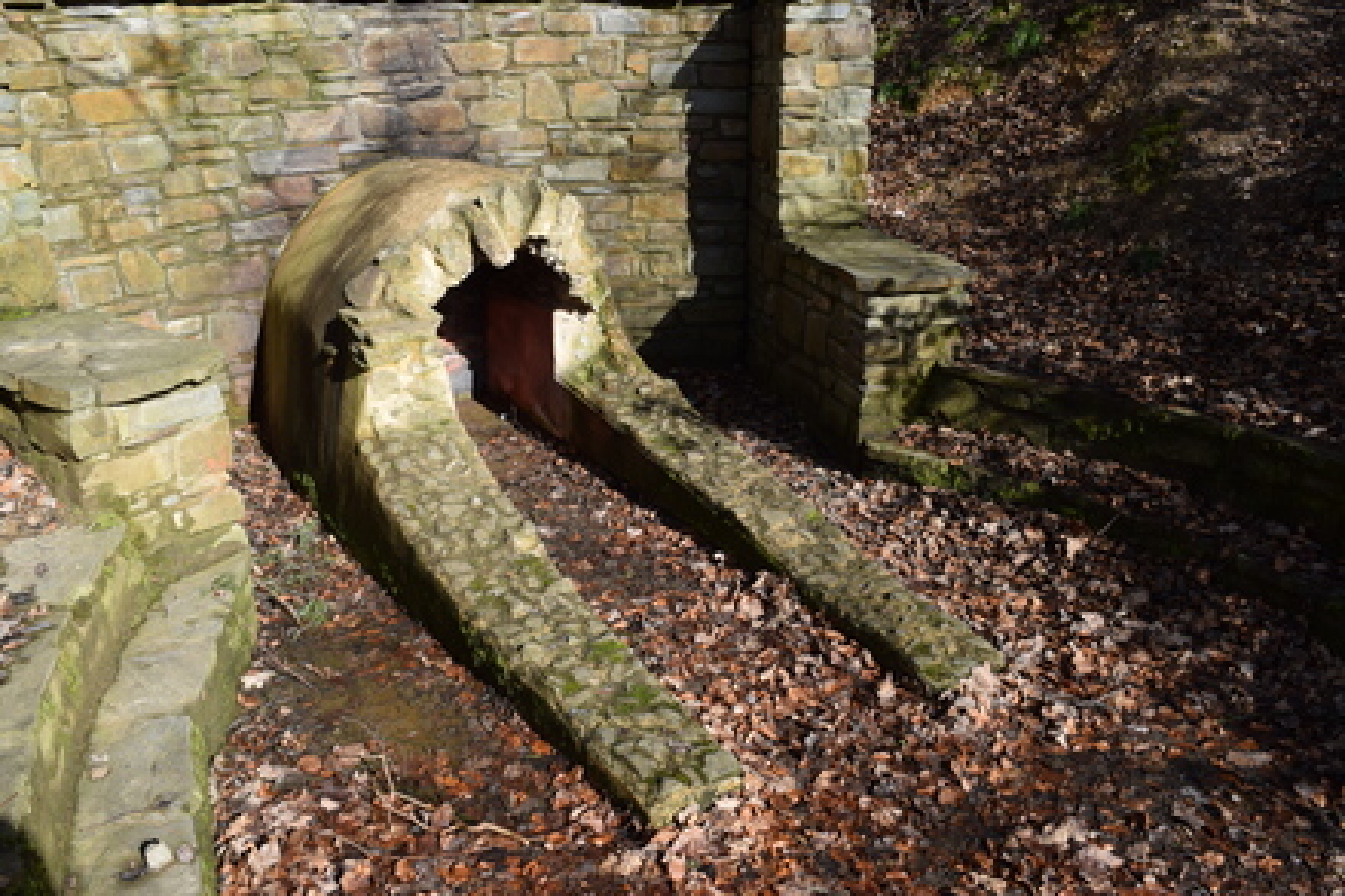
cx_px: 672
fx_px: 1008
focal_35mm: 27
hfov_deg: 67.4
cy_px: 448
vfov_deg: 47.9
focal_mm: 18
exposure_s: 1/320
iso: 200
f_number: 9
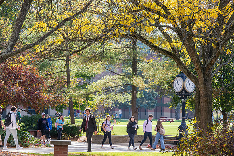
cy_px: 78
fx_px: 943
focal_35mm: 145
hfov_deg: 14.2
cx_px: 117
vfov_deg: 9.5
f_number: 8
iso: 400
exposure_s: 1/250
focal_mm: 145
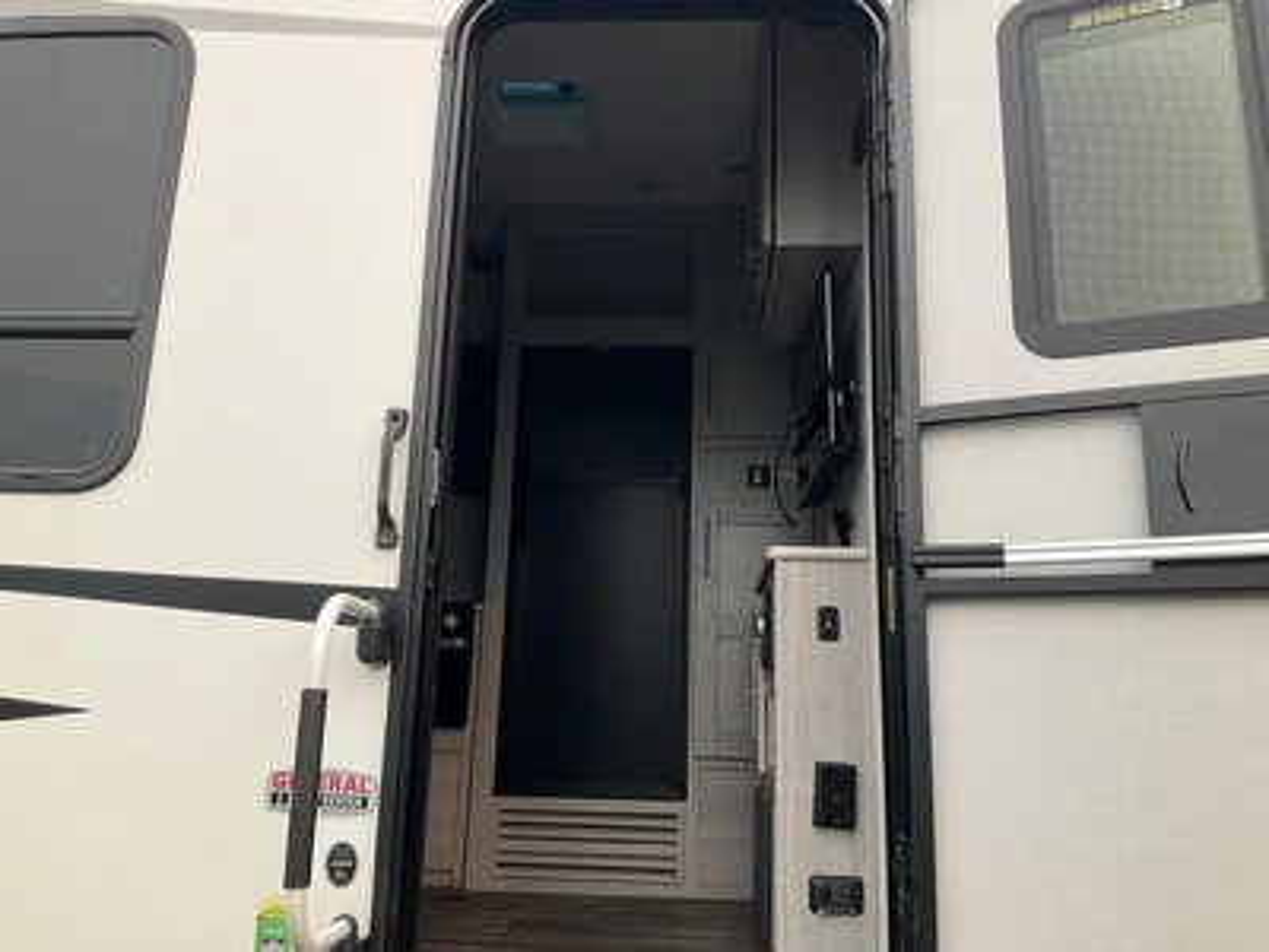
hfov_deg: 61.7
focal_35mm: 29
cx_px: 634
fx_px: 1063
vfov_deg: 48.2
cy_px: 476
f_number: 1.8
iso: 25
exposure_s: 1/391
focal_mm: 3
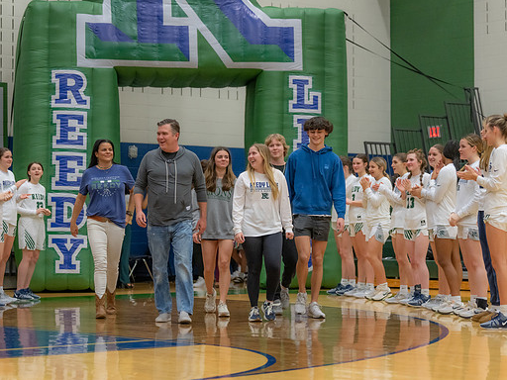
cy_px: 199
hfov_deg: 22.7
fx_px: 1260
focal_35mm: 86
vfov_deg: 17.2
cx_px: 210
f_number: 2.8
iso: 2000
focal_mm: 70
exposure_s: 1/400
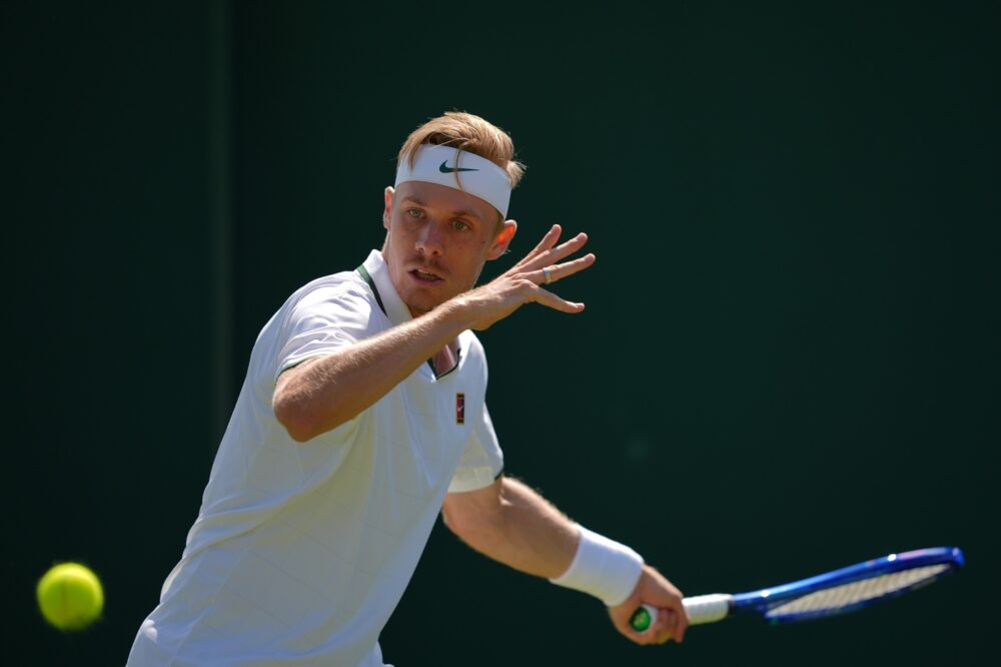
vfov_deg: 3.4
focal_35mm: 400
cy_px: 334
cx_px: 500
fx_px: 11118
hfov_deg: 5.2
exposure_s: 1/3200
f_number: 2.8
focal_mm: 400
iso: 200
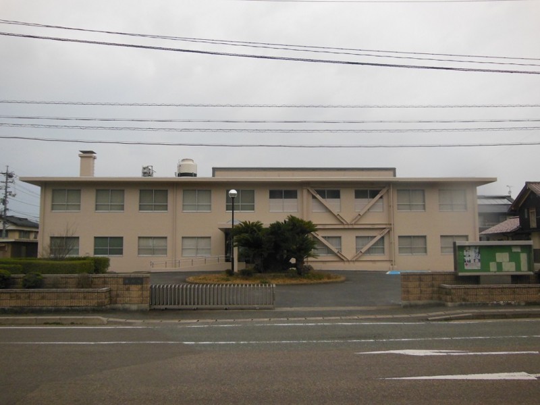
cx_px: 270
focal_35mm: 34
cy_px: 202
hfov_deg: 54.0
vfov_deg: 41.8
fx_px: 530
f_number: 3.9
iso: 400
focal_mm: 6
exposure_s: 1/200
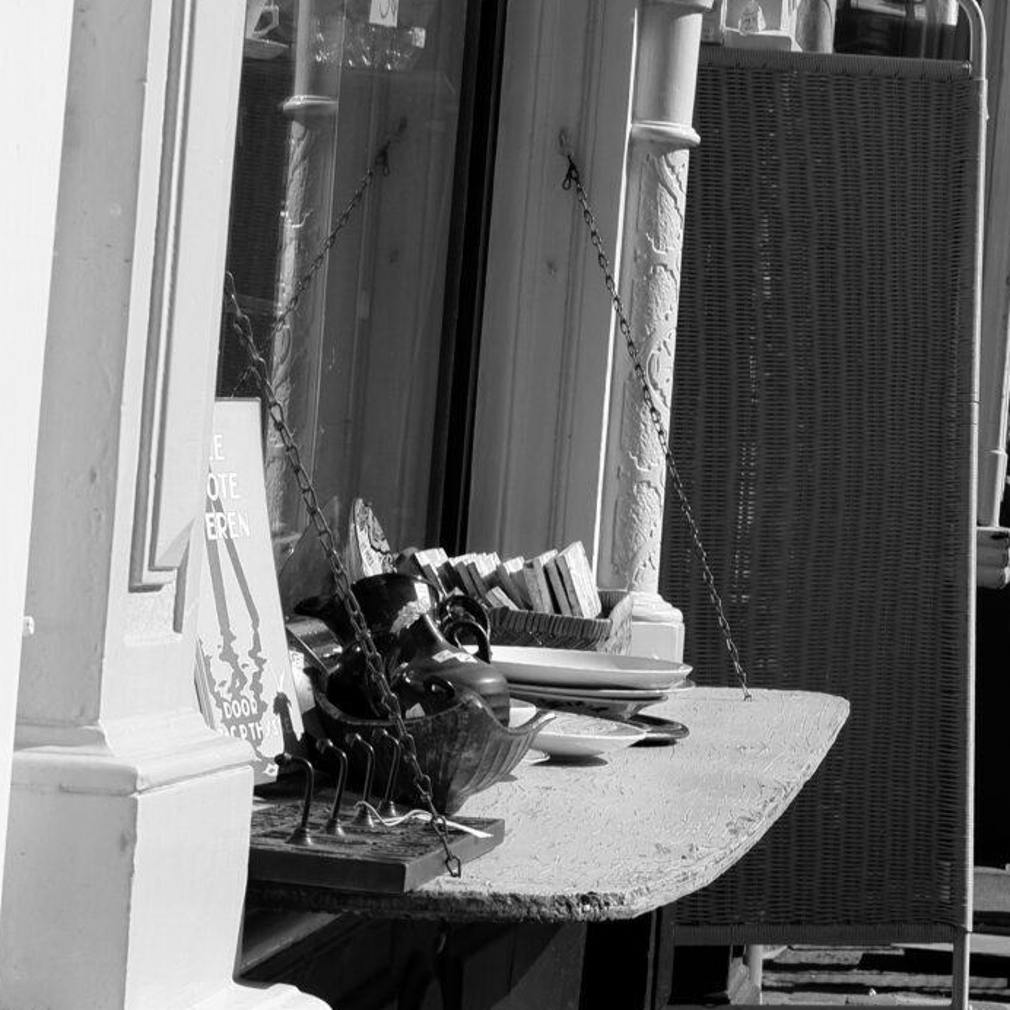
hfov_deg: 12.7
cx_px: 1626
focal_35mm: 129
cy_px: 453
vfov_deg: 13.5
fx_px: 4258
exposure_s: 1/750
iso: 200
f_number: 7.1
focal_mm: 27
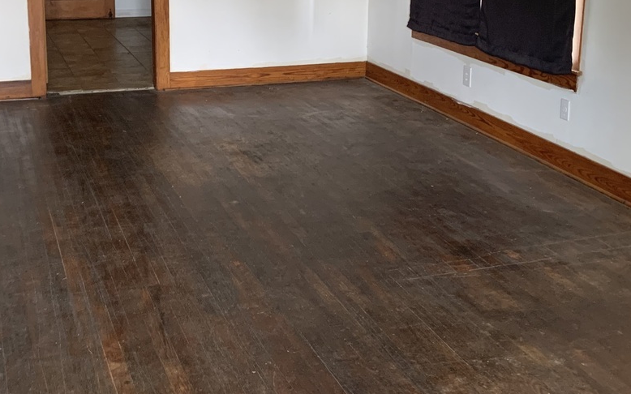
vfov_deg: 24.9
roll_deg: -0.7
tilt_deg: -15.4
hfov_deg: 39.6
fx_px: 877
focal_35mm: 51
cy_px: 84
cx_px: 294
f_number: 1.8
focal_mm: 4.25
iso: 250
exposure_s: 1/60
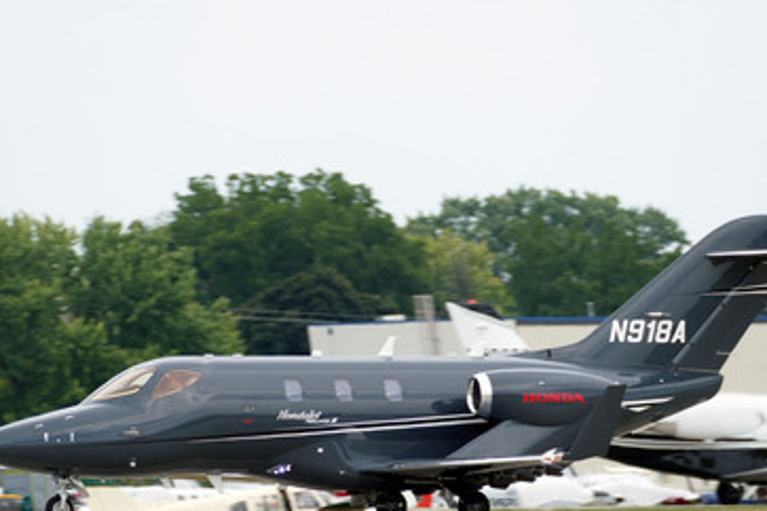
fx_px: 15019
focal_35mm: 705
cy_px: 371
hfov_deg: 2.9
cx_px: 370
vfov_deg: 2.0
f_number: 4
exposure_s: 1/640
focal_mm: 146
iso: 125
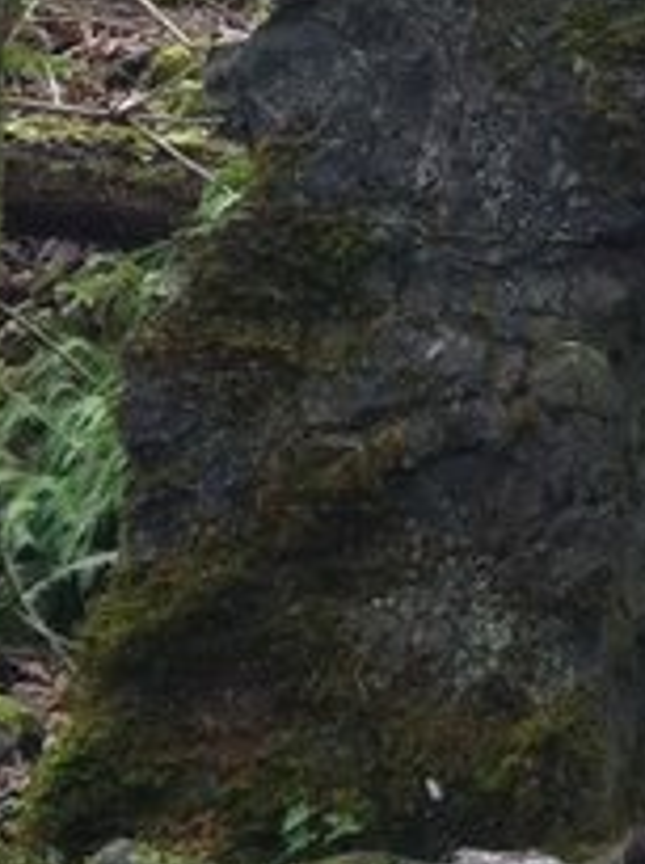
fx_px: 5109
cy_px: -662
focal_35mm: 205
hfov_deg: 6.9
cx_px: 1349
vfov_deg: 9.2
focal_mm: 3.85
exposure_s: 1/100
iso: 100
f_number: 2.8
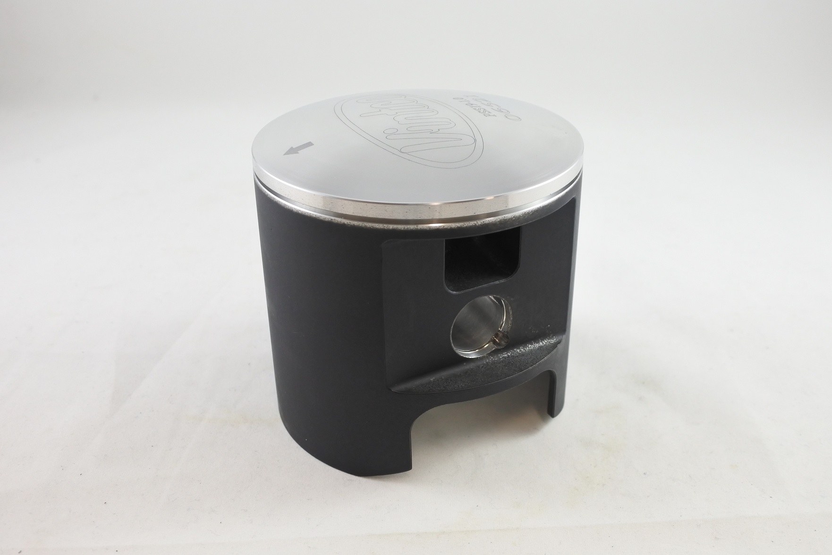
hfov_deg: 61.9
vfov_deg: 43.6
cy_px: 278
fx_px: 693
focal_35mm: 30
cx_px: 416
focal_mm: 11.4
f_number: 3.8
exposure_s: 1/125
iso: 400
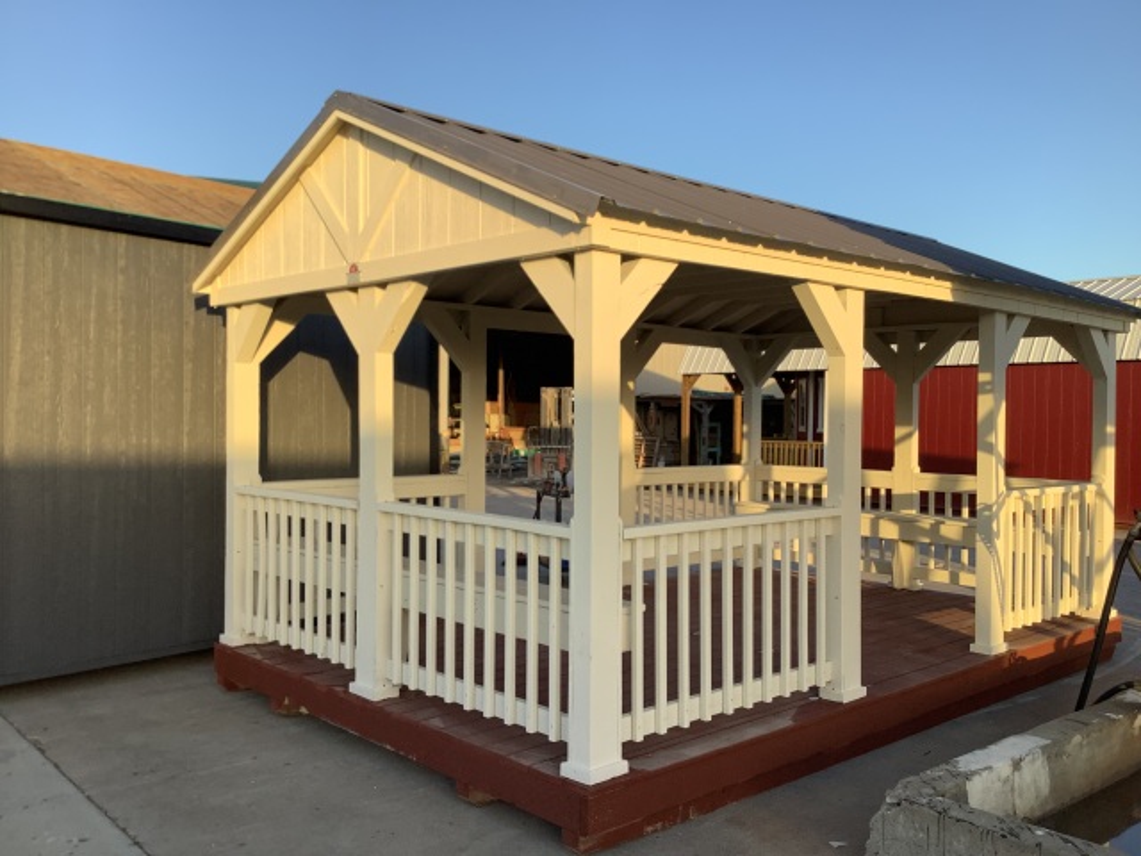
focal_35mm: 31
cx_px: 570
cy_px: 428
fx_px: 1022
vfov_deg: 45.4
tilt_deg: -0.8
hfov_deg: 58.4
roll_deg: +0.0
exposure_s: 1/431
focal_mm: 3.3
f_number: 2.4
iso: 25
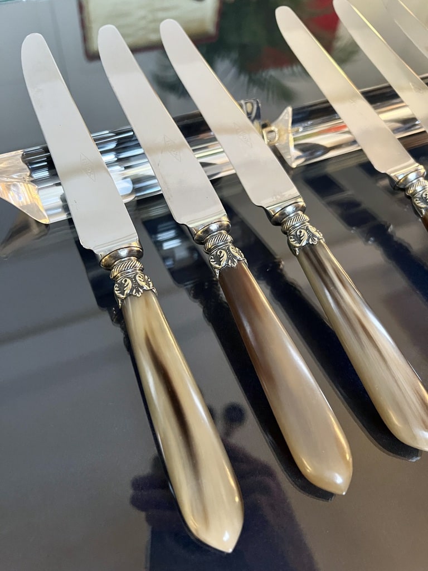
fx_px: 429
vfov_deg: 67.3
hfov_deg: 53.1
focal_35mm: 26
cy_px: 286
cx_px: 214
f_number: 1.5
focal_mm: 5.7
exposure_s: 1/33
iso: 500
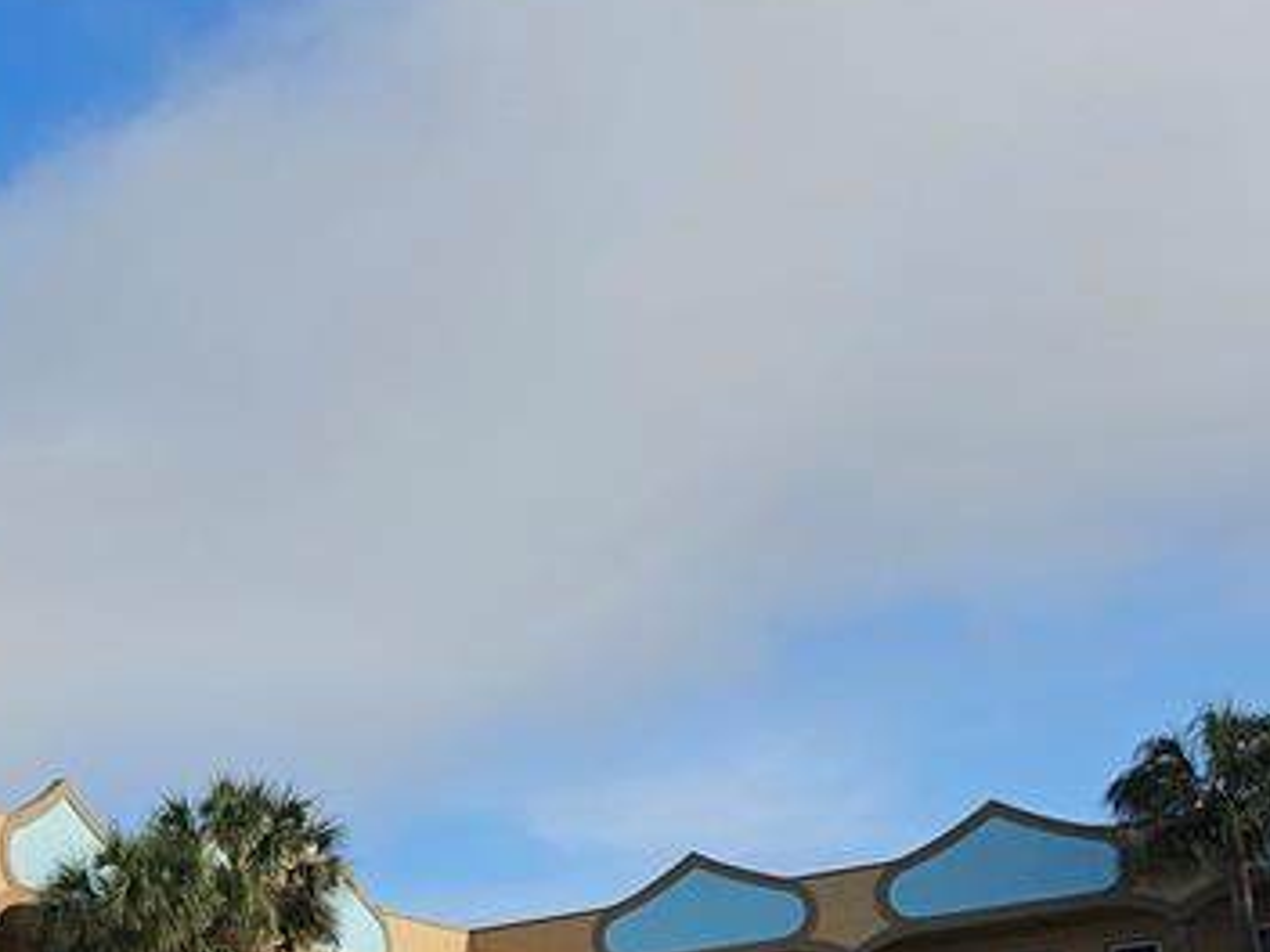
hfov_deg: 24.2
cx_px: -512
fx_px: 2458
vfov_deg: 20.9
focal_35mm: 67
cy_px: 1046
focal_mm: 6.3
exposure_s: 1/963
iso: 10
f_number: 1.7
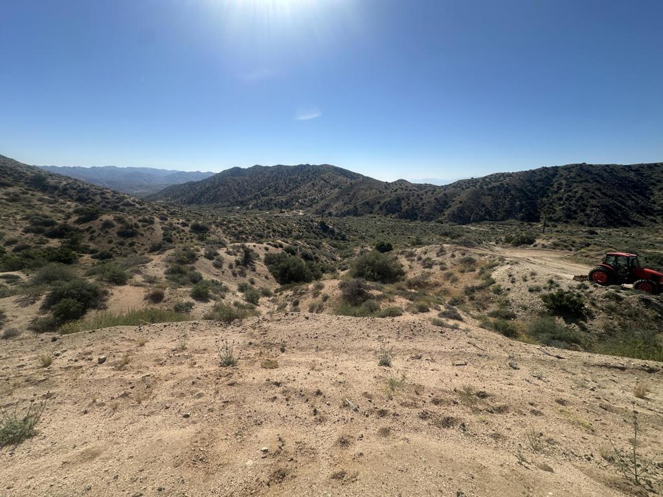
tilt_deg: -14.5
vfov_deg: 85.7
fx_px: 268
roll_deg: -1.0
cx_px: 332
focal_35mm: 14
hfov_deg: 102.1
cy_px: 248
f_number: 2.2
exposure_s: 1/3509
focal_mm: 2.22
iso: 50
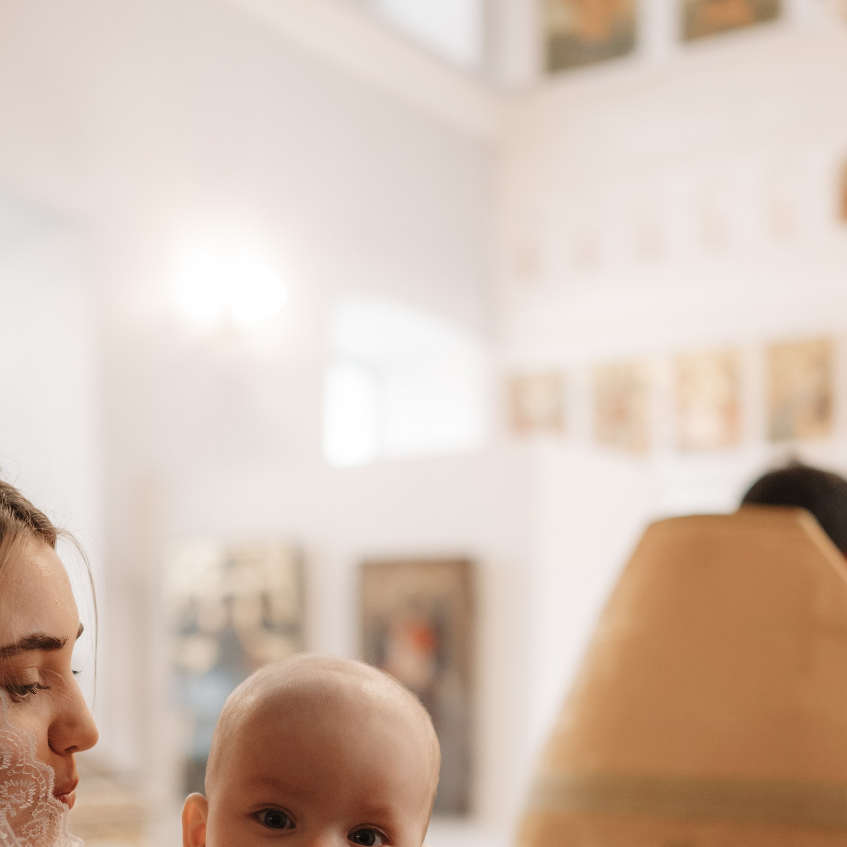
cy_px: 748
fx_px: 1827
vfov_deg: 25.4
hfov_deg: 26.1
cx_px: 367
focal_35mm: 66
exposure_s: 1/250
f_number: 1.8
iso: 1000
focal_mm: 35
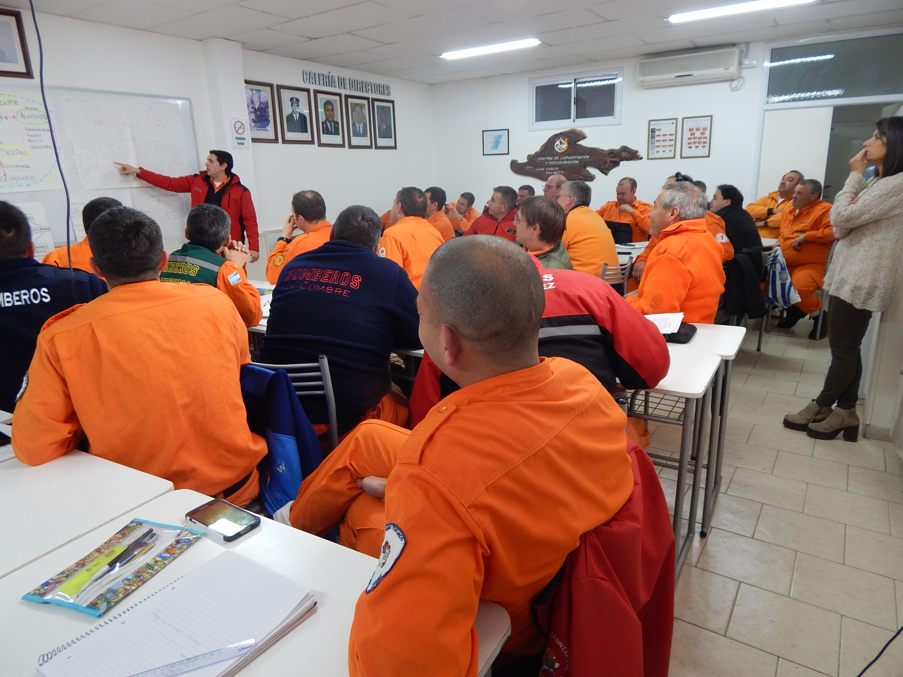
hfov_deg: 76.4
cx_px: 452
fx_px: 574
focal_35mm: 22
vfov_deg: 61.1
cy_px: 338
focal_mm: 4
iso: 250
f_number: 3
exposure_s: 1/30
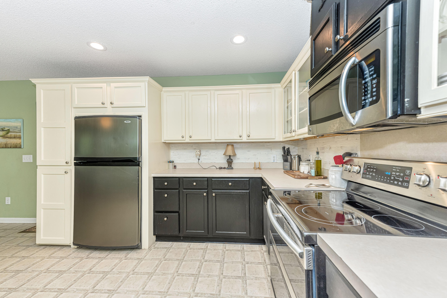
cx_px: 224
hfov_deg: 104.3
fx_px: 174
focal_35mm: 14
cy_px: 149
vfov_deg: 81.2
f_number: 5
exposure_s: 1/125
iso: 400
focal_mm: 14
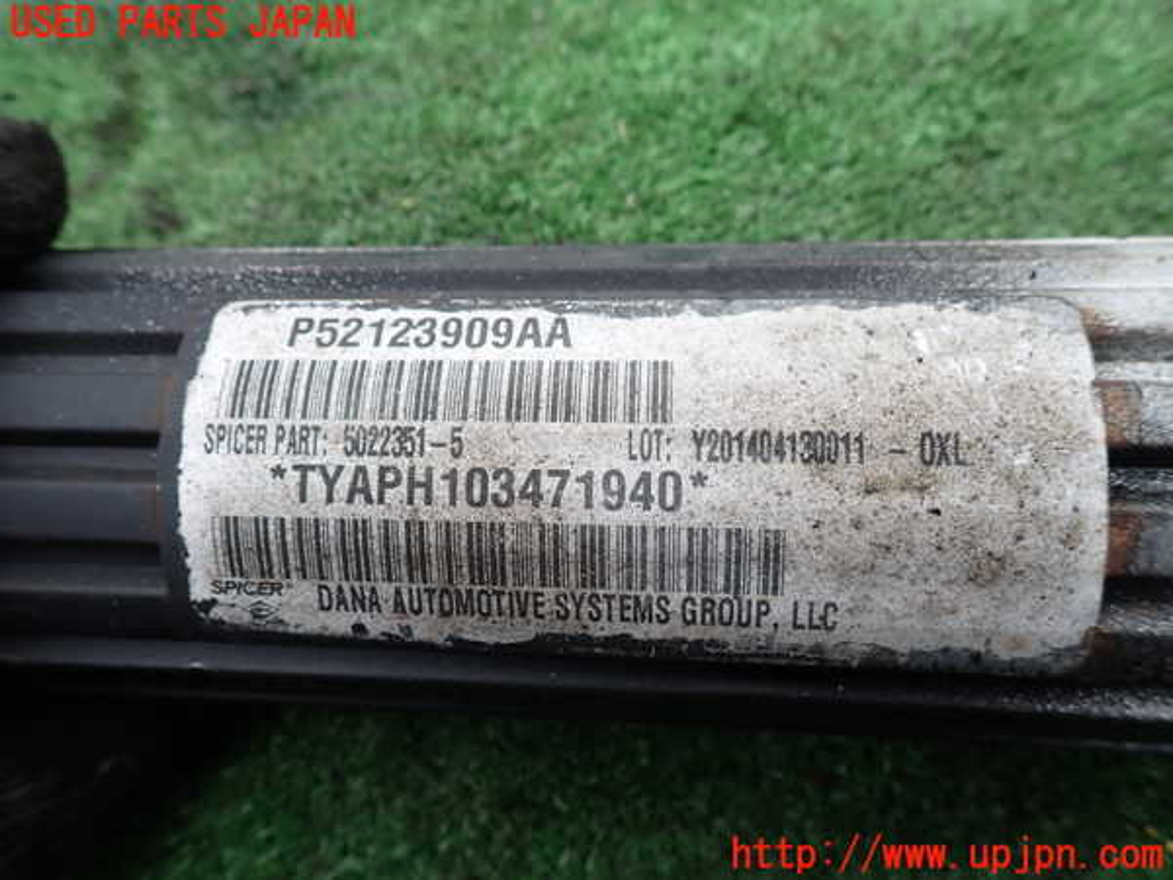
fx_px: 847
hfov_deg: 69.4
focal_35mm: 25
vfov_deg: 54.9
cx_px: 586
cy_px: 440
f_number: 2.8
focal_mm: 4.5
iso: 100
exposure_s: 1/200
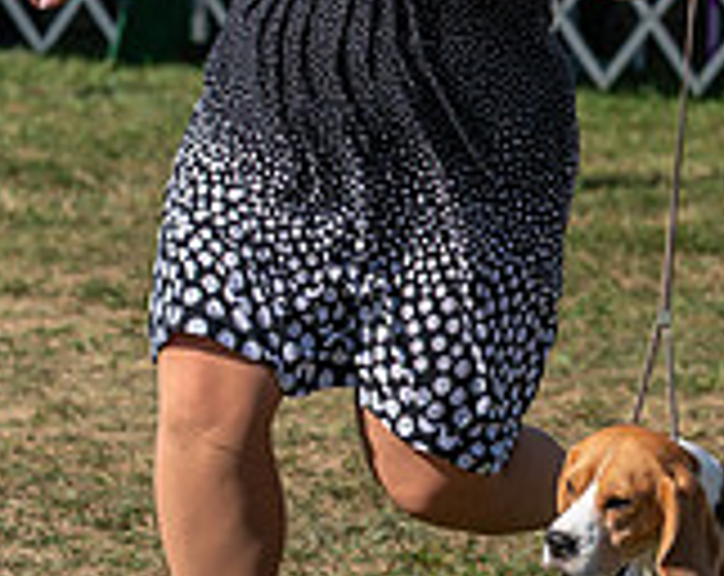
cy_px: 50
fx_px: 9534
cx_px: 843
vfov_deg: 3.5
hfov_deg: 4.3
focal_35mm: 446
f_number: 4.5
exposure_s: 1/1250
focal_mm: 113
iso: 125
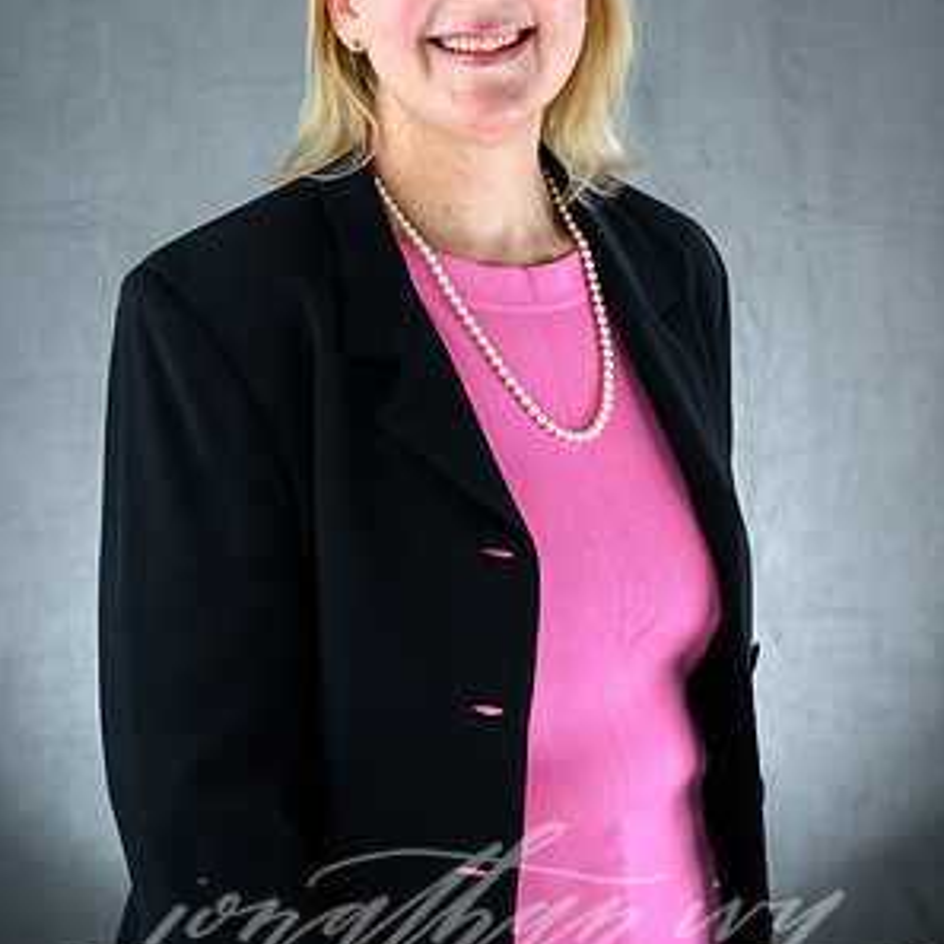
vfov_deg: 19.2
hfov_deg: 19.3
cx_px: 470
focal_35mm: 90
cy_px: 331
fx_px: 2777
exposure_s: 1/200
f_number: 7.1
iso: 100
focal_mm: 70
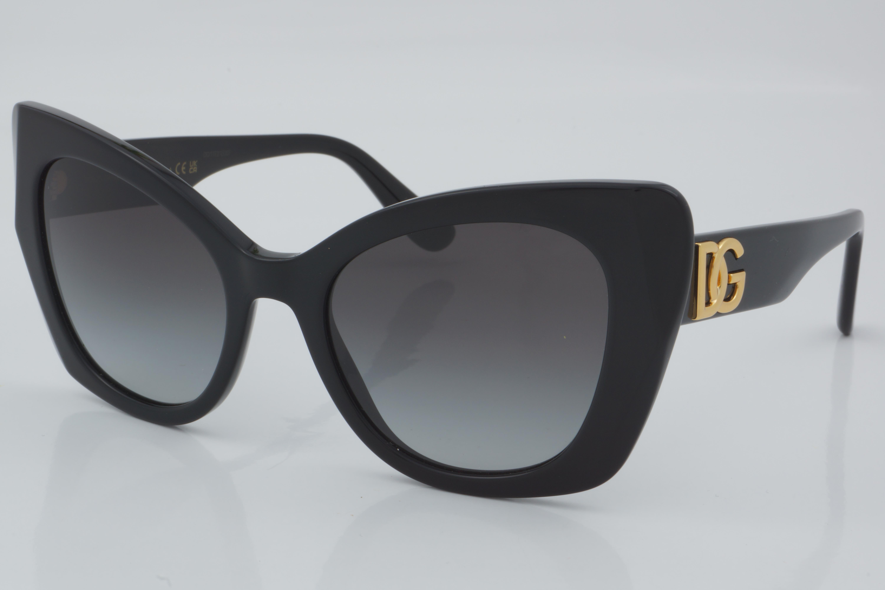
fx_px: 2028
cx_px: 442
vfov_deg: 16.6
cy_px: 295
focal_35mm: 82
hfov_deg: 24.6
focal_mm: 55
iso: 100
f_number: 32
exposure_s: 1/4
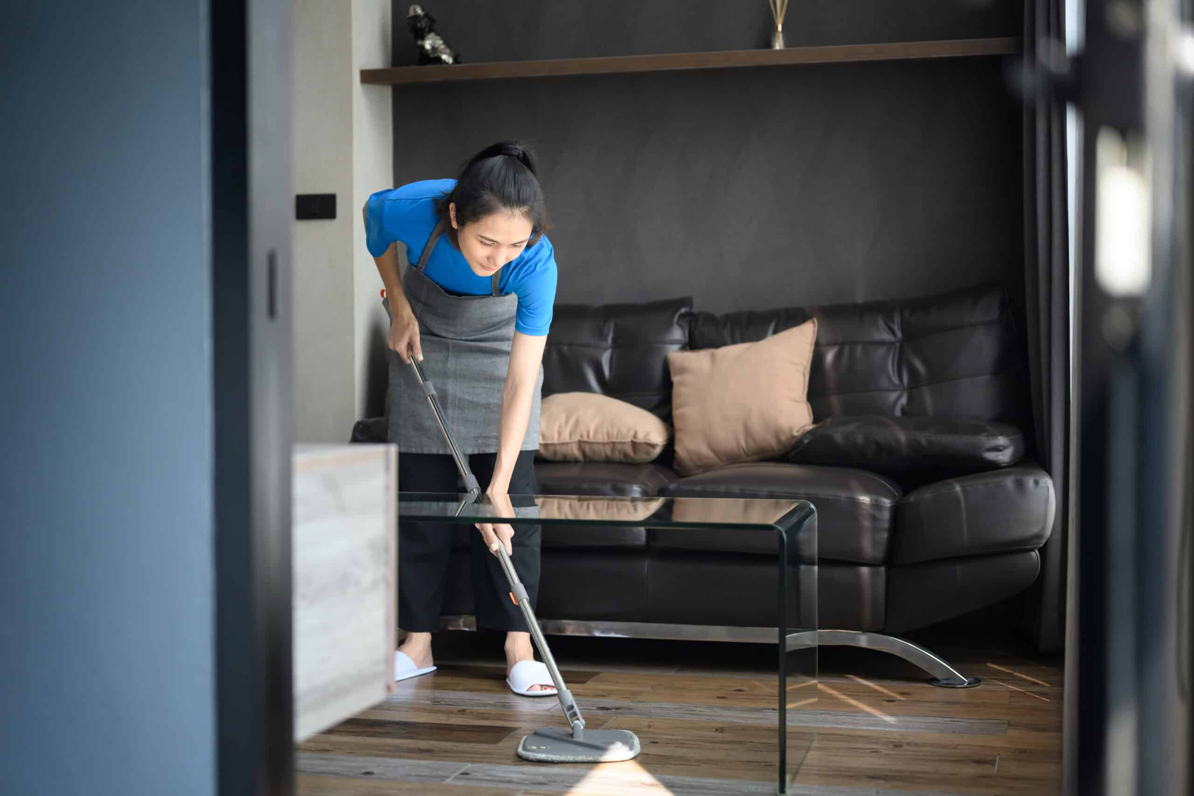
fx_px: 1658
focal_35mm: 50
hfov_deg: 39.6
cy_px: 398
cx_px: 597
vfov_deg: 27.0
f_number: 1.8
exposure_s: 1/1000
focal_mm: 50
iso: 500
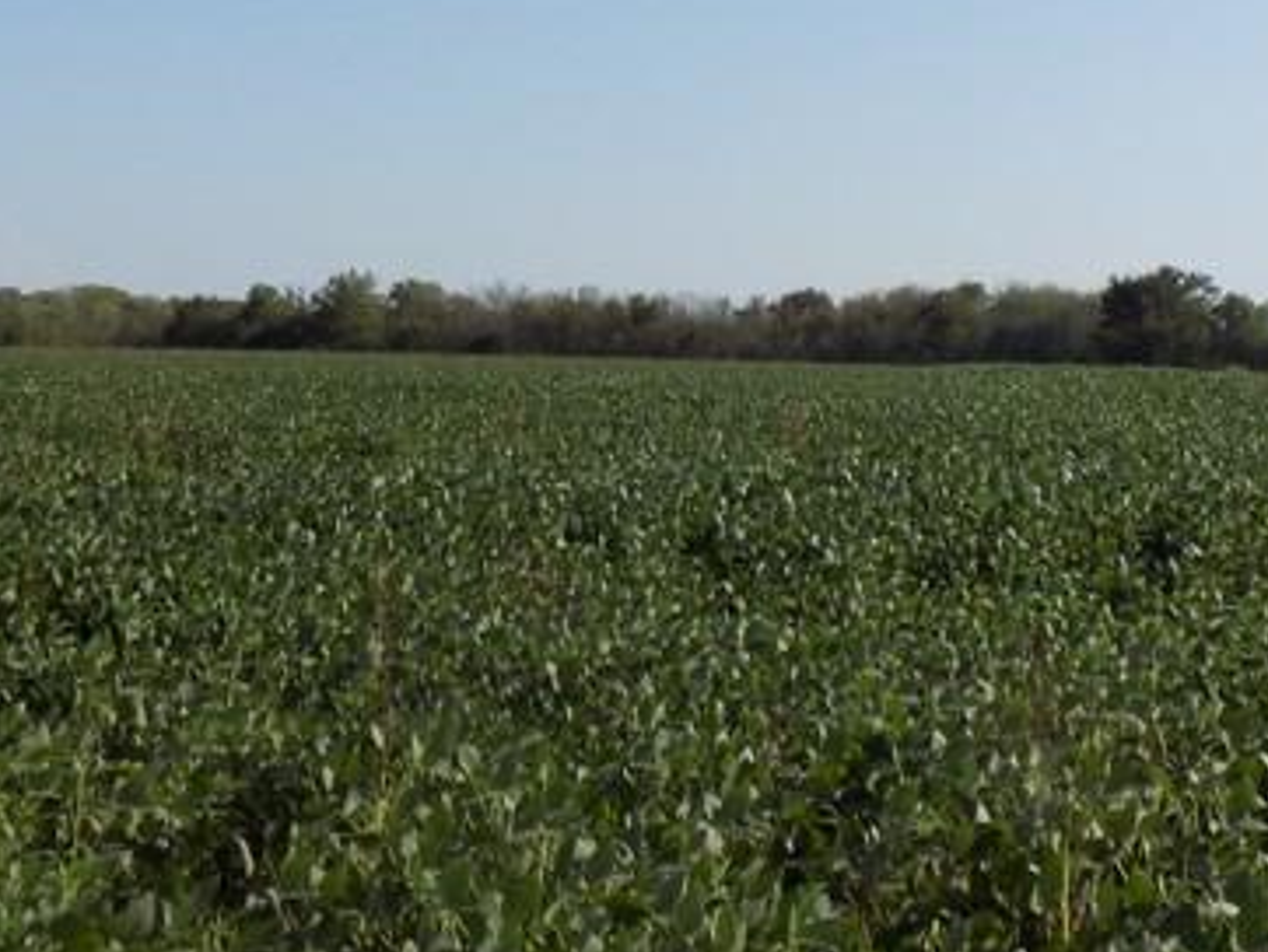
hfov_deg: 29.6
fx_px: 2383
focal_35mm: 65
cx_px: 862
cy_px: 315
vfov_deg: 22.5
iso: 80
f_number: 3.1
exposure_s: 1/1000
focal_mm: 4
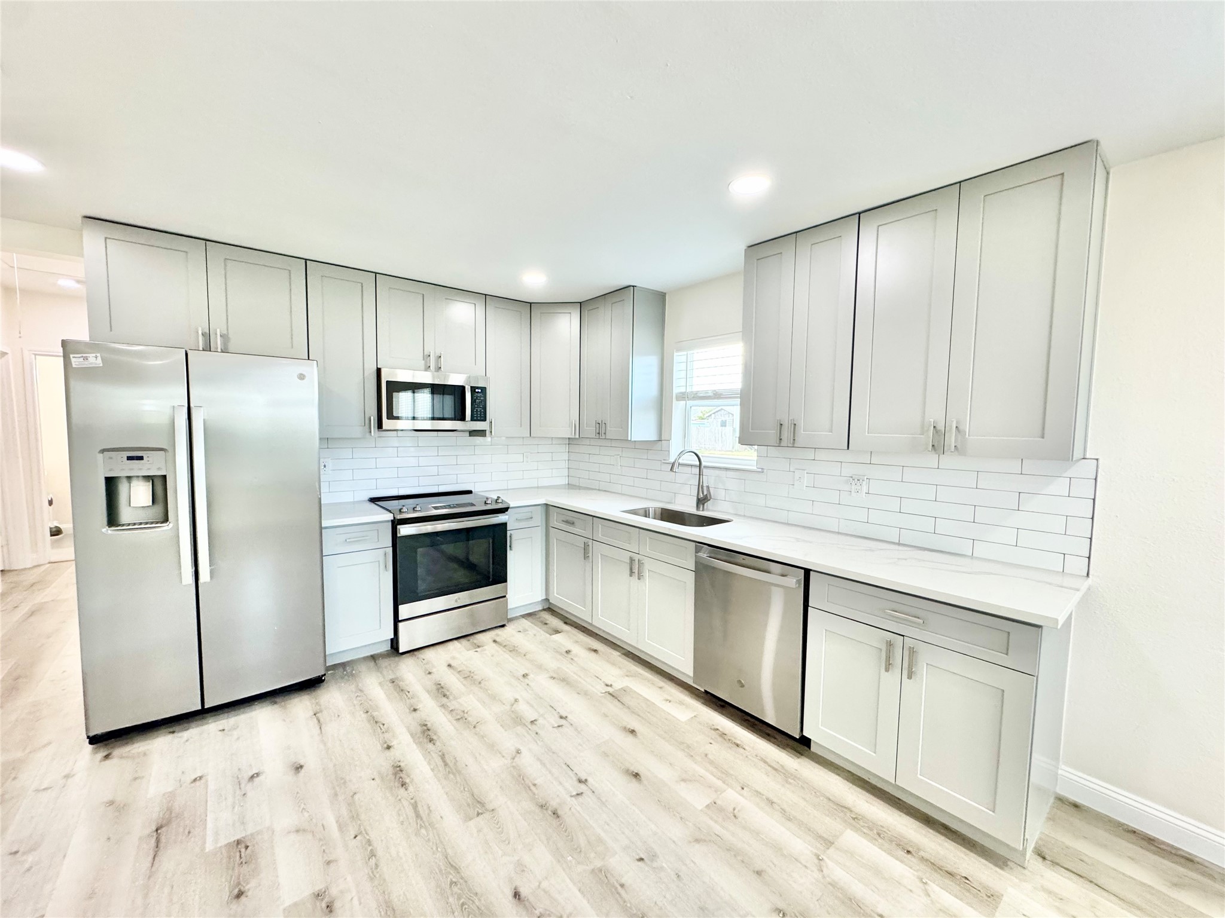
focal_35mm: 14
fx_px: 495
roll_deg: -1.9
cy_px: 459
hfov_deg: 102.1
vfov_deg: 85.7
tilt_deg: -5.7
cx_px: 612
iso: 250
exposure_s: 1/120
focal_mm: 2.22
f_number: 2.2
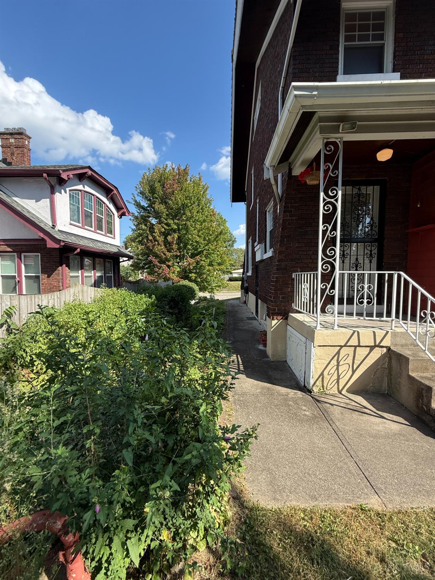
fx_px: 235
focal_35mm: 14
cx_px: 218
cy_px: 290
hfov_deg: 85.7
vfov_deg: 102.1
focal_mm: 2.22
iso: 64
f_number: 2.2
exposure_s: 1/717
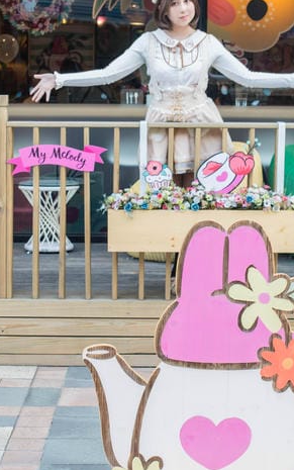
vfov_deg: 22.5
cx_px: 158
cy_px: 226
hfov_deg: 14.2
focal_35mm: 92
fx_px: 1178
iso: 400
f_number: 5
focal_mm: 35
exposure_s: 1/100
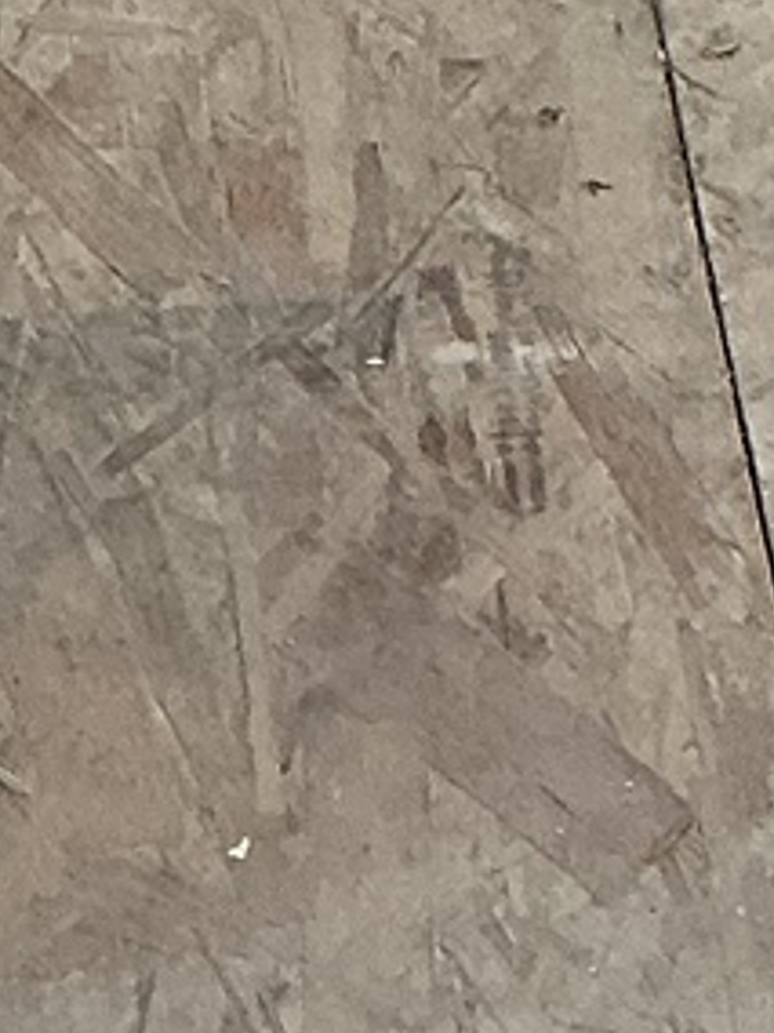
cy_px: -655
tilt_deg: -43.7
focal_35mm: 204
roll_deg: -1.2
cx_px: -51
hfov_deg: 7.2
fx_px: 6082
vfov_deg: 9.4
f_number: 1.8
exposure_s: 1/60
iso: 50
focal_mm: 3
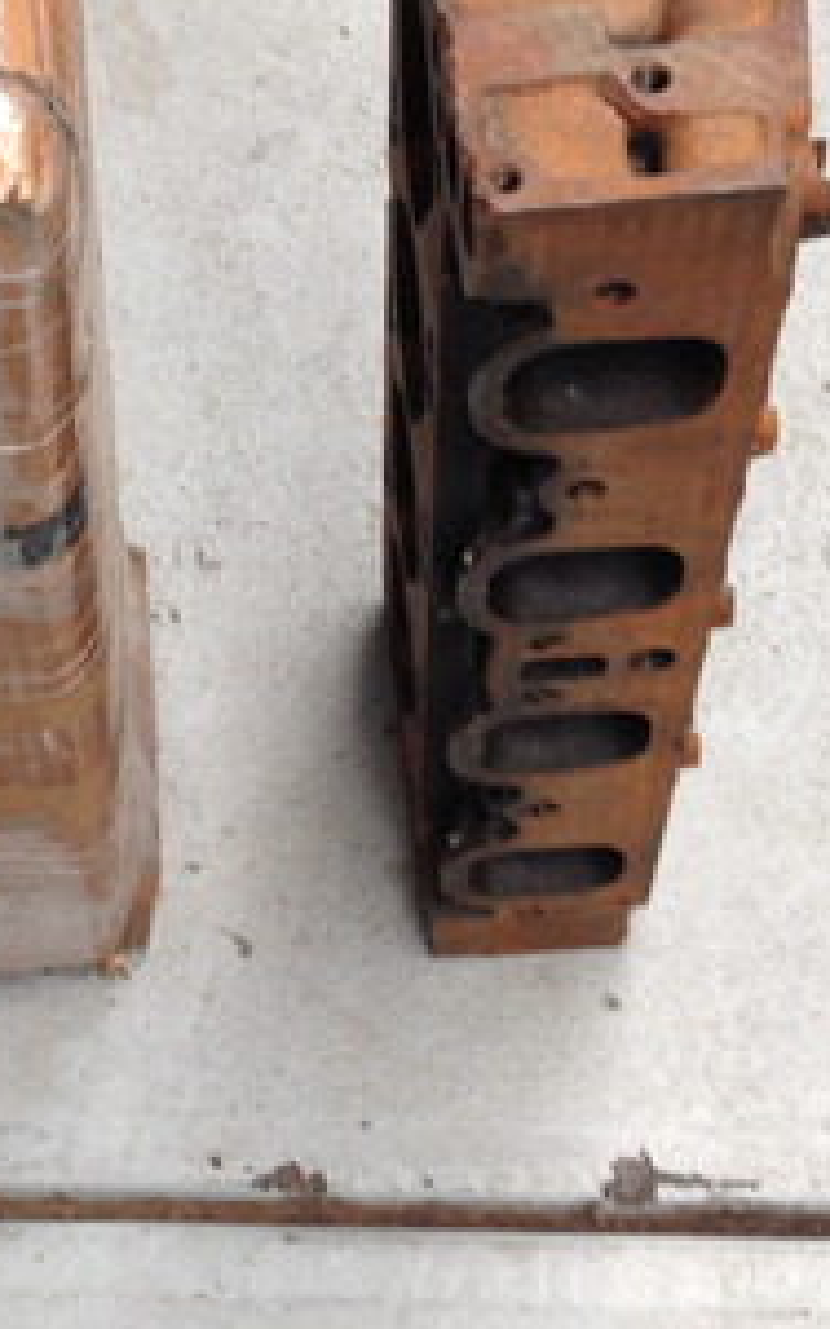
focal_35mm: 74
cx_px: 225
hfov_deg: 17.5
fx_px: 2680
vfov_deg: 27.7
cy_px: 468
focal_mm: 4.28
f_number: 2.4
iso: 50
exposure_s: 1/20
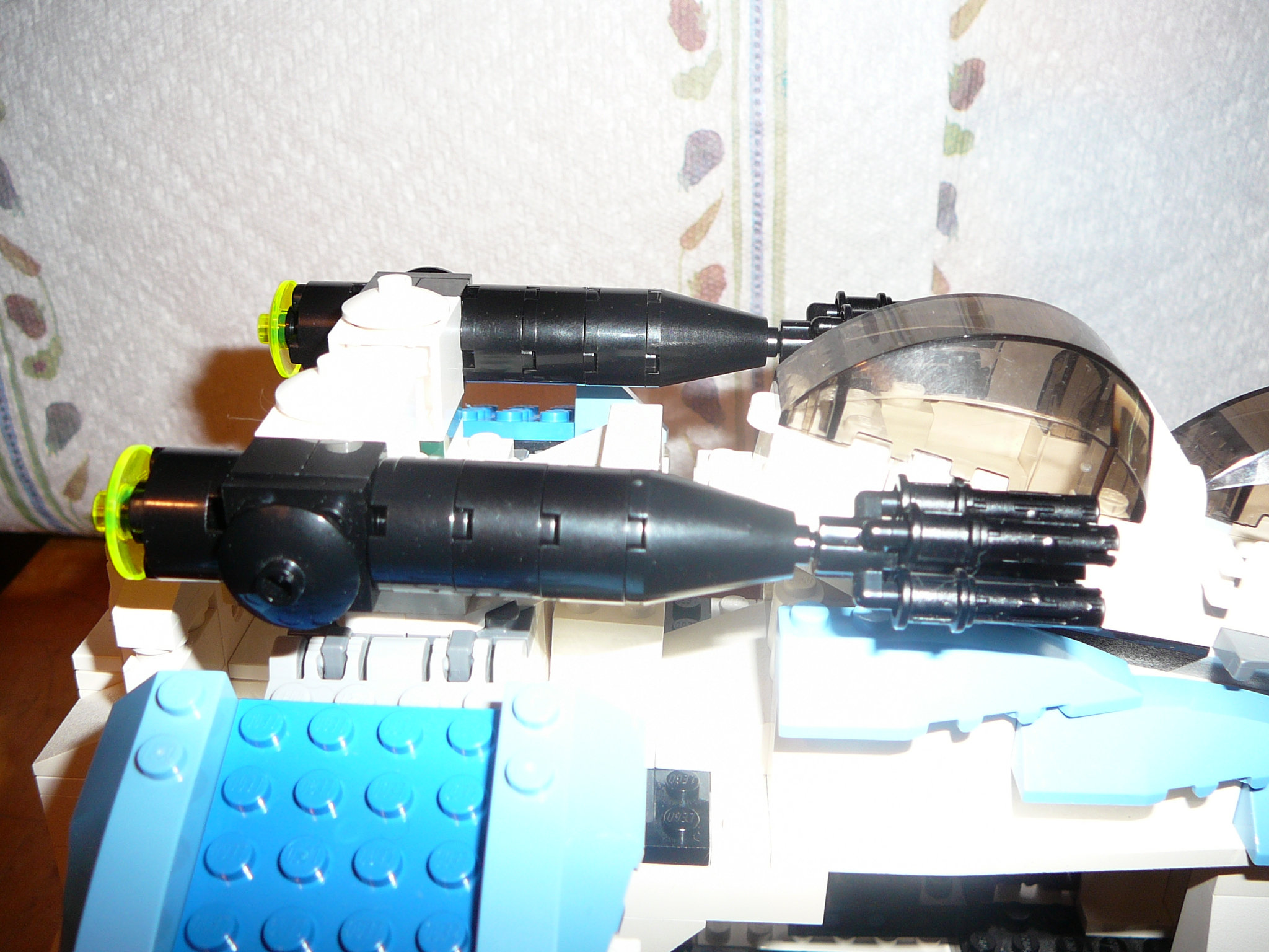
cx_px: 634
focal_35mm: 35
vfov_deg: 40.7
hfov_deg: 52.6
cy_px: 476
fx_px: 1283
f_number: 2.8
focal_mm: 5.2
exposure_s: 1/30
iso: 80
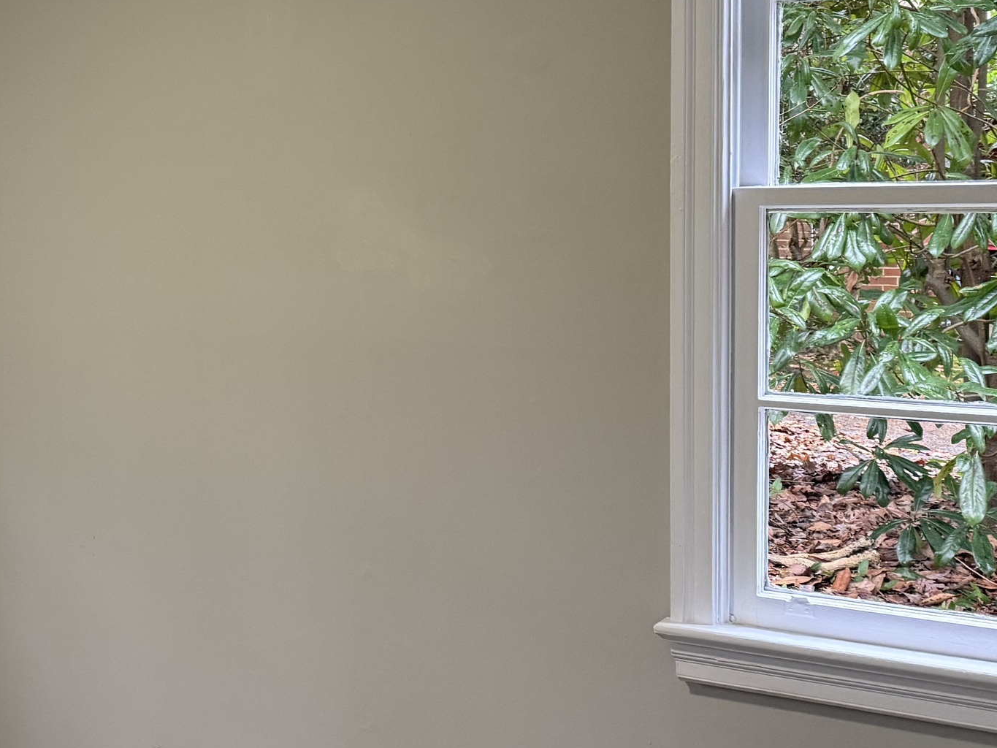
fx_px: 1555
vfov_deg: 27.0
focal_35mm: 54
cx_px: 27
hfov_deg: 32.9
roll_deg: +2.3
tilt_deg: -5.4
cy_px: 295
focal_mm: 6.76
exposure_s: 1/60
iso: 250
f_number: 1.78
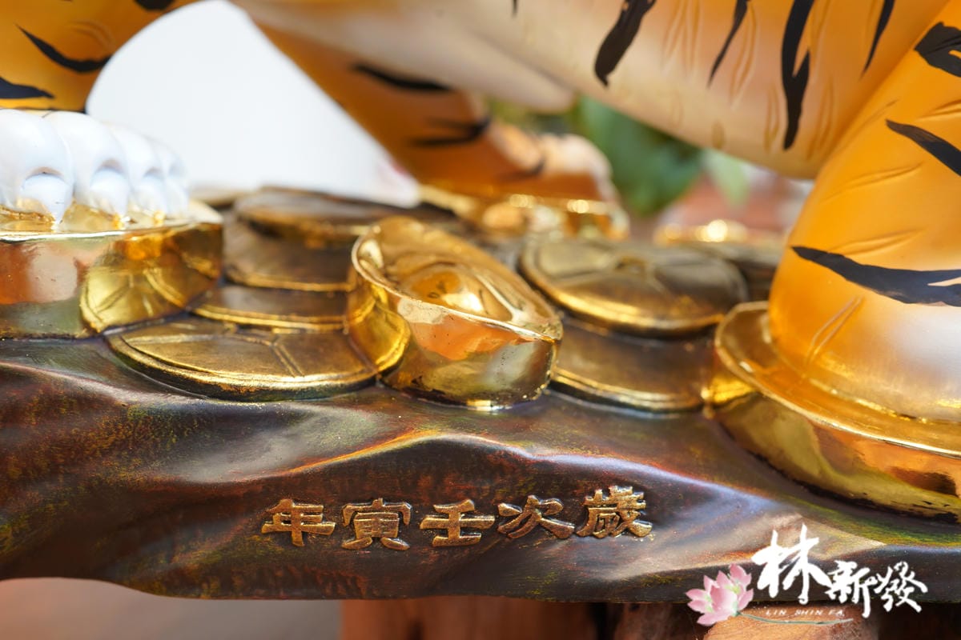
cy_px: 320
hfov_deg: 54.4
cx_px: 480
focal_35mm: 35
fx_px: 934
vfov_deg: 37.9
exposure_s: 1/20
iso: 1600
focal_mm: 35
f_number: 5.6
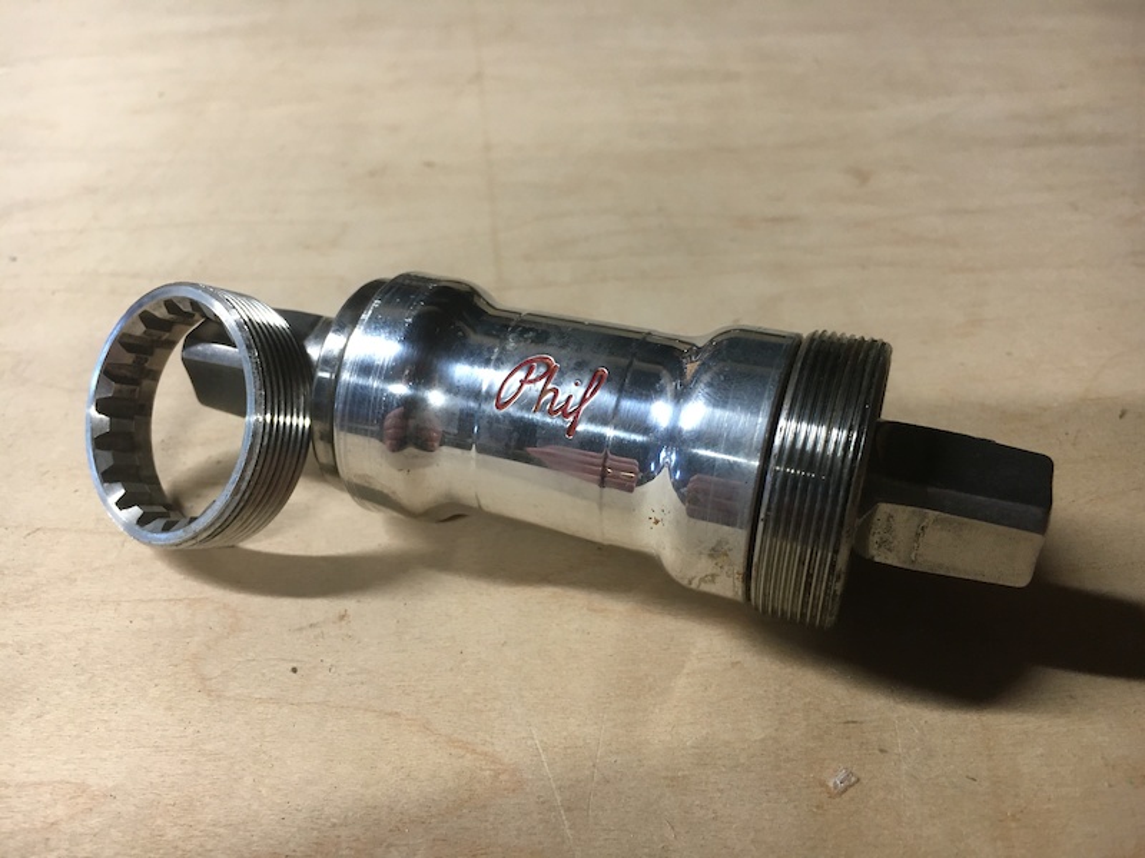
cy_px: 429
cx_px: 572
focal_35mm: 29
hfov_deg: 61.7
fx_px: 959
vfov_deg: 48.2
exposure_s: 1/30
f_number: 2.2
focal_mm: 4.15
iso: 100
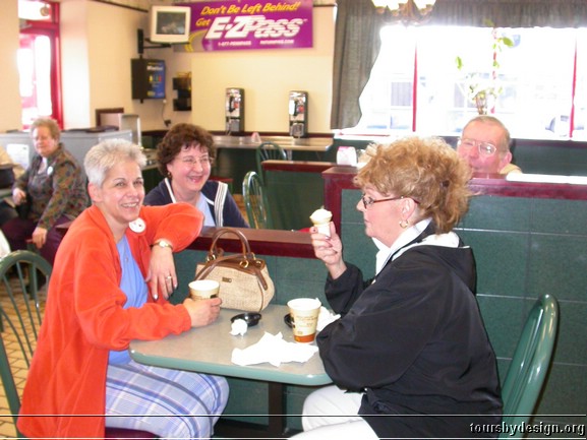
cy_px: 220
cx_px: 294
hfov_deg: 49.0
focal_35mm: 38
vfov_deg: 37.7
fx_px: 645
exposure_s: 1/46.6
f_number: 3.3
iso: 200
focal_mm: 7.85
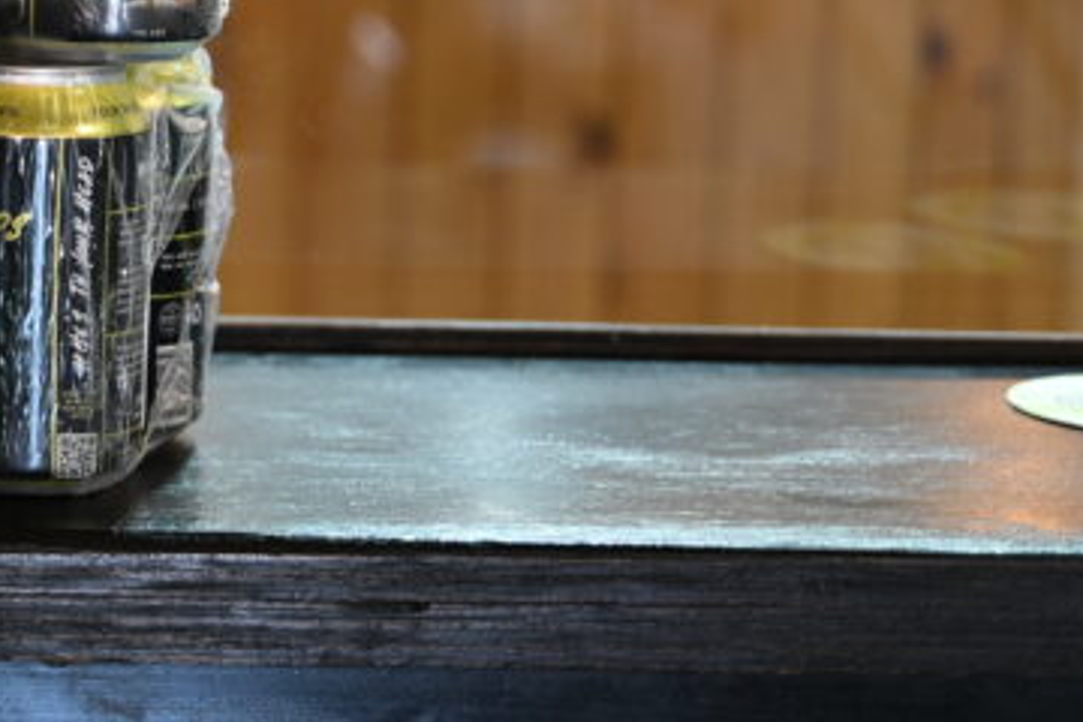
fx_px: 3941
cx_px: -403
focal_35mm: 131
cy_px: -152
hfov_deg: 14.8
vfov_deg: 10.3
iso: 640
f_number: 2.8
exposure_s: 1/60
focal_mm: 46
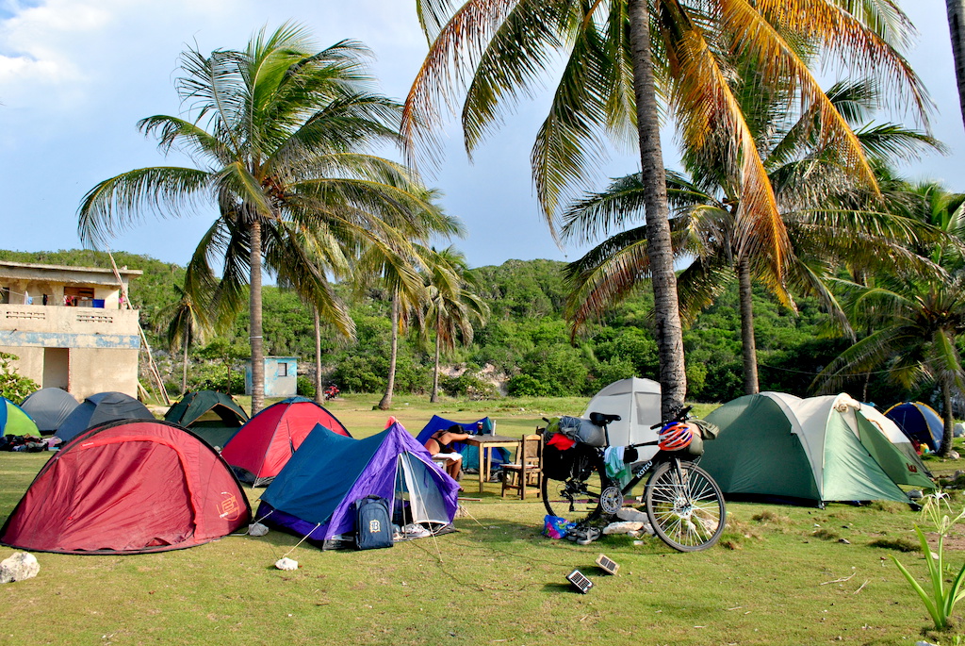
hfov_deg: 67.3
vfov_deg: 48.0
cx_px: 482
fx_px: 724
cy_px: 323
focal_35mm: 27
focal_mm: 18
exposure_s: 1/400
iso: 400
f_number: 8
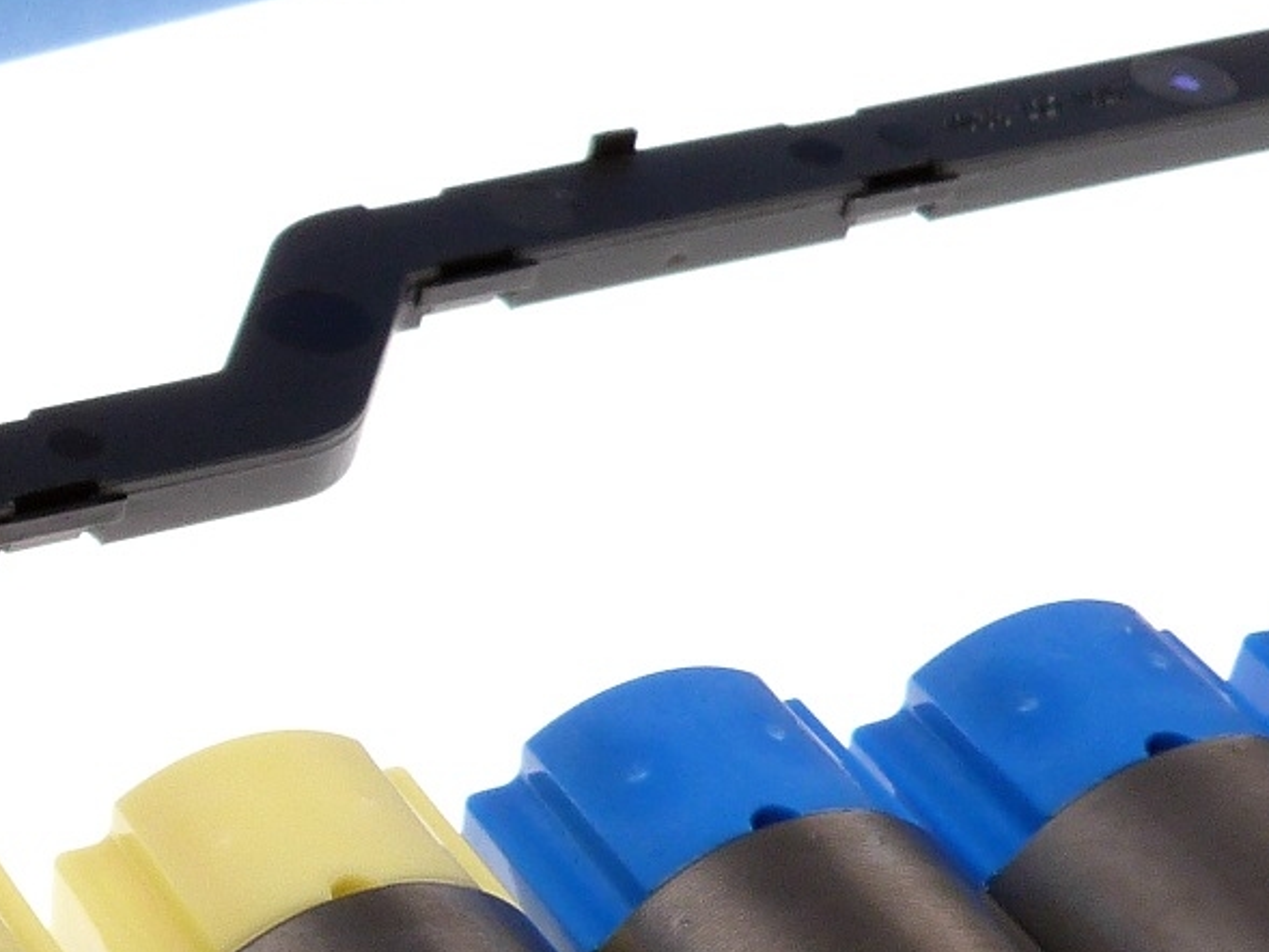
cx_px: -784
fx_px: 4107
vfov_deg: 13.2
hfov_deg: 15.8
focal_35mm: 112
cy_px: 758
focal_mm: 5.9
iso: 100
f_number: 3
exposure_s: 1/80
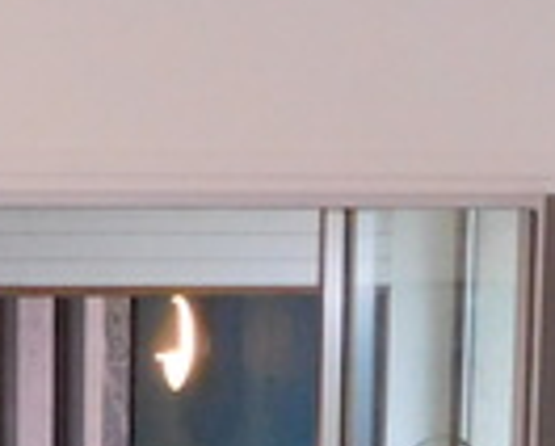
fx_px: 3882
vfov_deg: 6.2
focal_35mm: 236
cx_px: -130
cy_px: 1195
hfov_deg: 8.1
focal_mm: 7.1
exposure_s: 1/30
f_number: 3.9
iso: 450
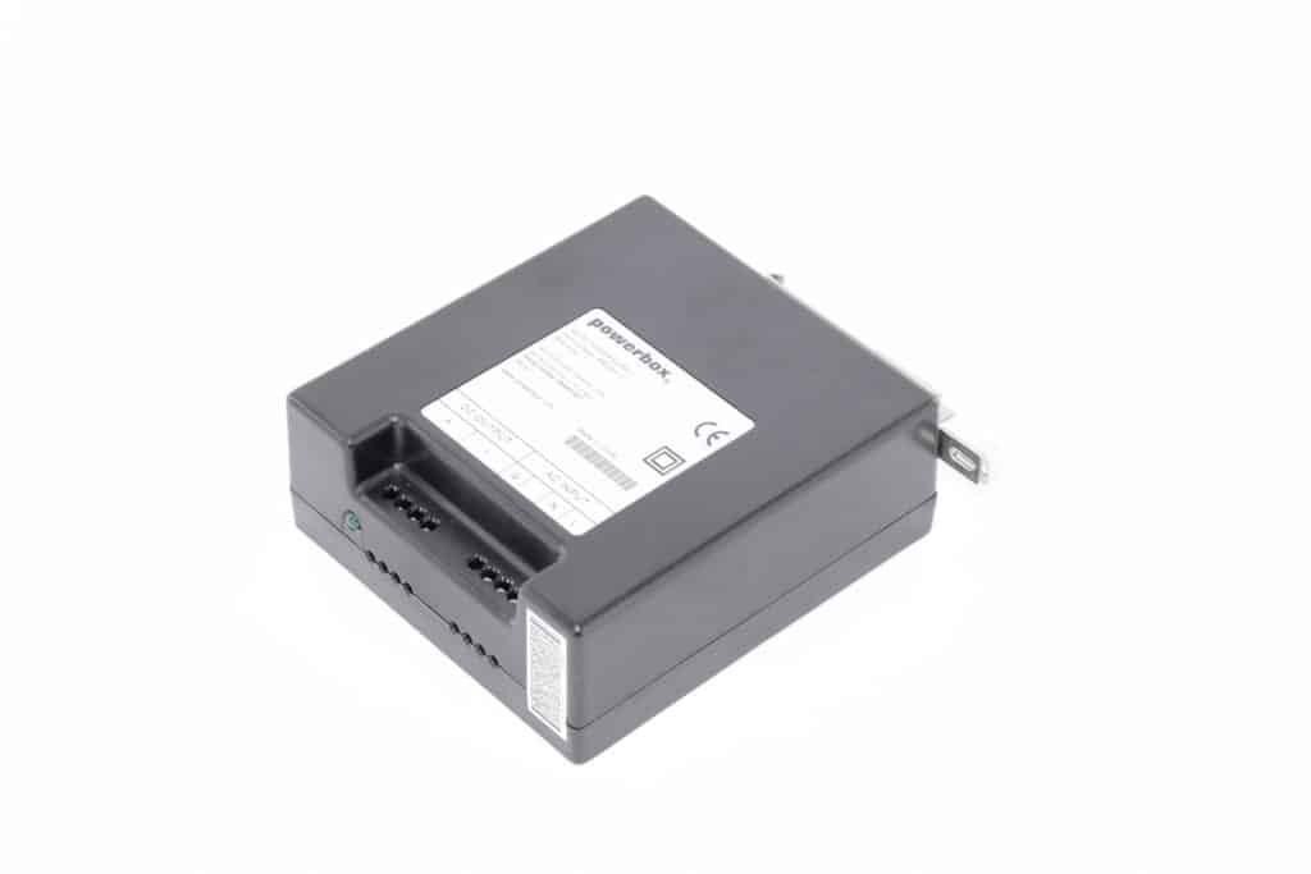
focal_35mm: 99
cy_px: 437
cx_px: 656
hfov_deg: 20.6
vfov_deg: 13.8
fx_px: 3606
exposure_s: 1/25
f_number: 14
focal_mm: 66
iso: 200
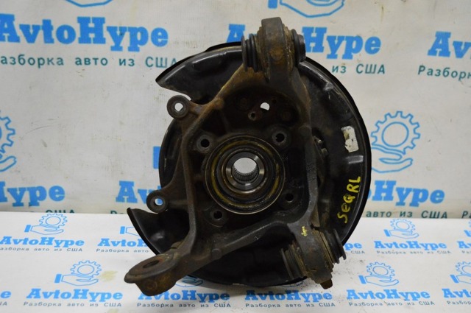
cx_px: 236
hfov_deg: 43.7
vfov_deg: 29.8
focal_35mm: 45
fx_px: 588
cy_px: 156
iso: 3200
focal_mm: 30
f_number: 4.2
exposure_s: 1/320
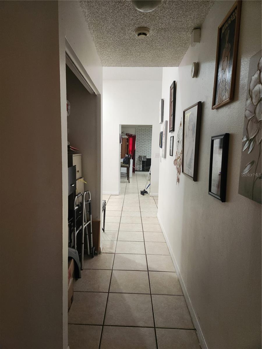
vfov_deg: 73.9
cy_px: 174
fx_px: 232
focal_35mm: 23
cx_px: 131
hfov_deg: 58.9
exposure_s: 1/120
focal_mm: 5.4
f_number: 1.8
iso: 640
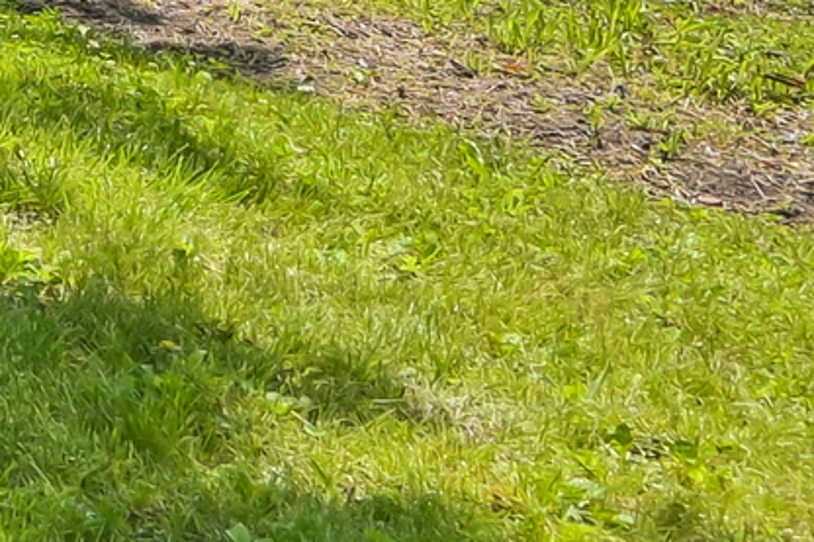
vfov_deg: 10.0
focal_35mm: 101
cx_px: -1757
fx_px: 2283
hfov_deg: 10.8
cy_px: -1109
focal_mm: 14
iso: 100
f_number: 8
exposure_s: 1/160
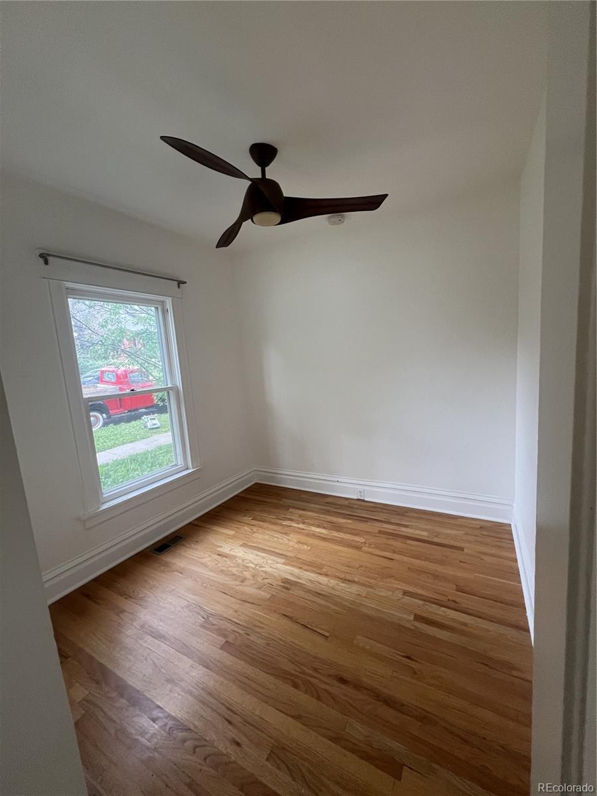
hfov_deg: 89.9
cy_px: 398
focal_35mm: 13
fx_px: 299
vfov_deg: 106.2
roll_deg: +4.4
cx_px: 298
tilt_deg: -6.5
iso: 250
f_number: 1.8
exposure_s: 1/99
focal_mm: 1.57
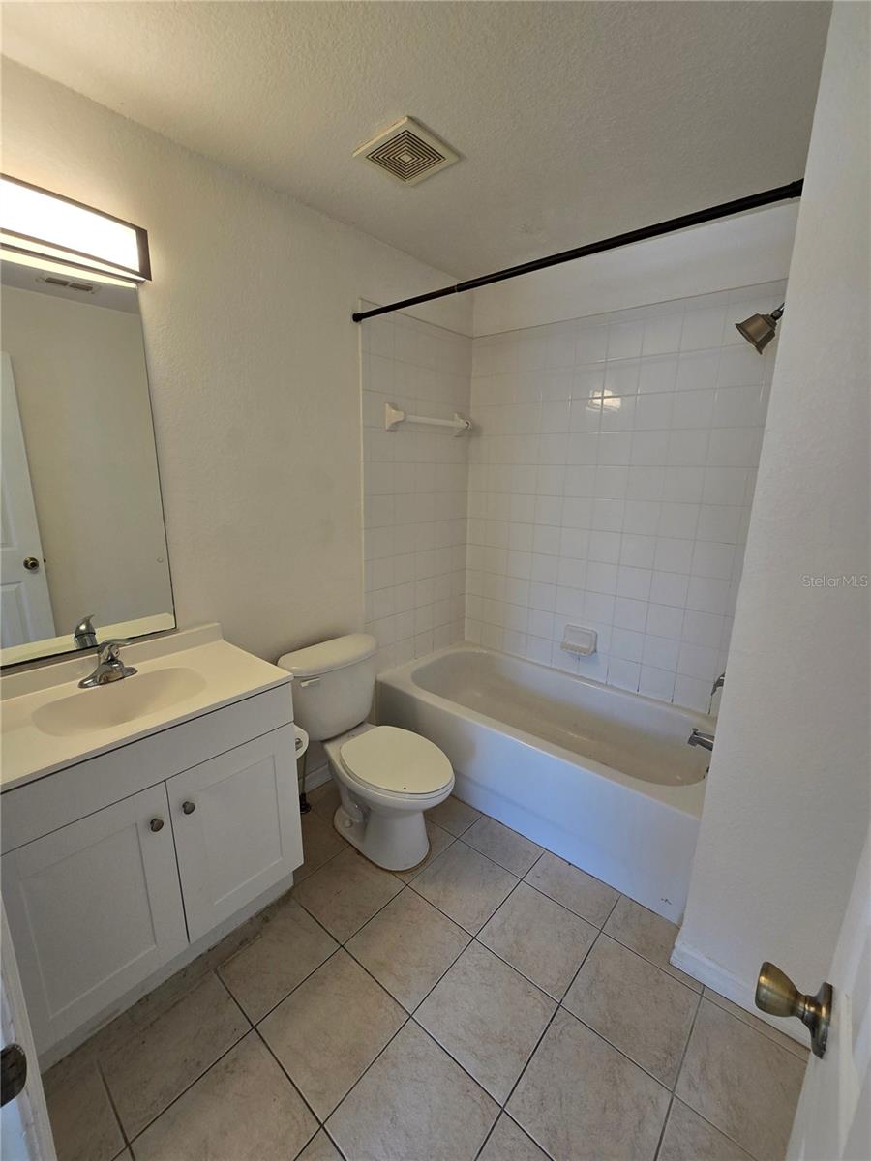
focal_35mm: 13
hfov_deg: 89.9
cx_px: 436
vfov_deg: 106.2
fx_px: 436
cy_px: 580
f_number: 2.2
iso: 50
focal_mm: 2.2
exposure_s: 1/60
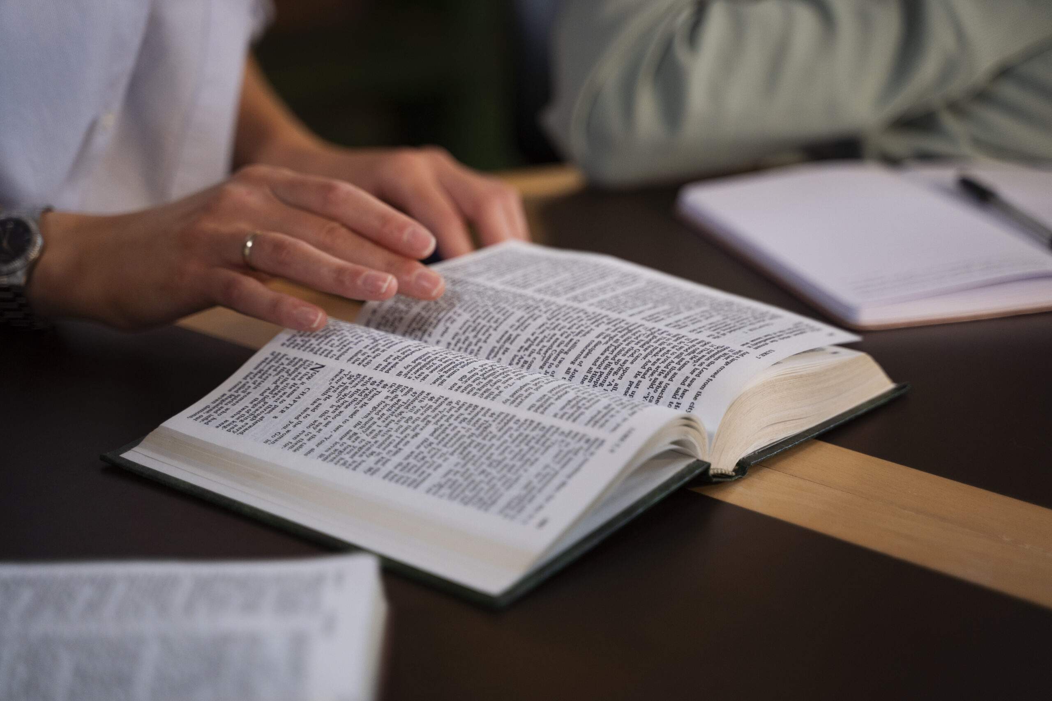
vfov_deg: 18.2
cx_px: 526
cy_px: 350
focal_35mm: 75
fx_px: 2192
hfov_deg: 27.0
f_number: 2.8
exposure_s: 1/250
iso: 1000
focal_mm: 75
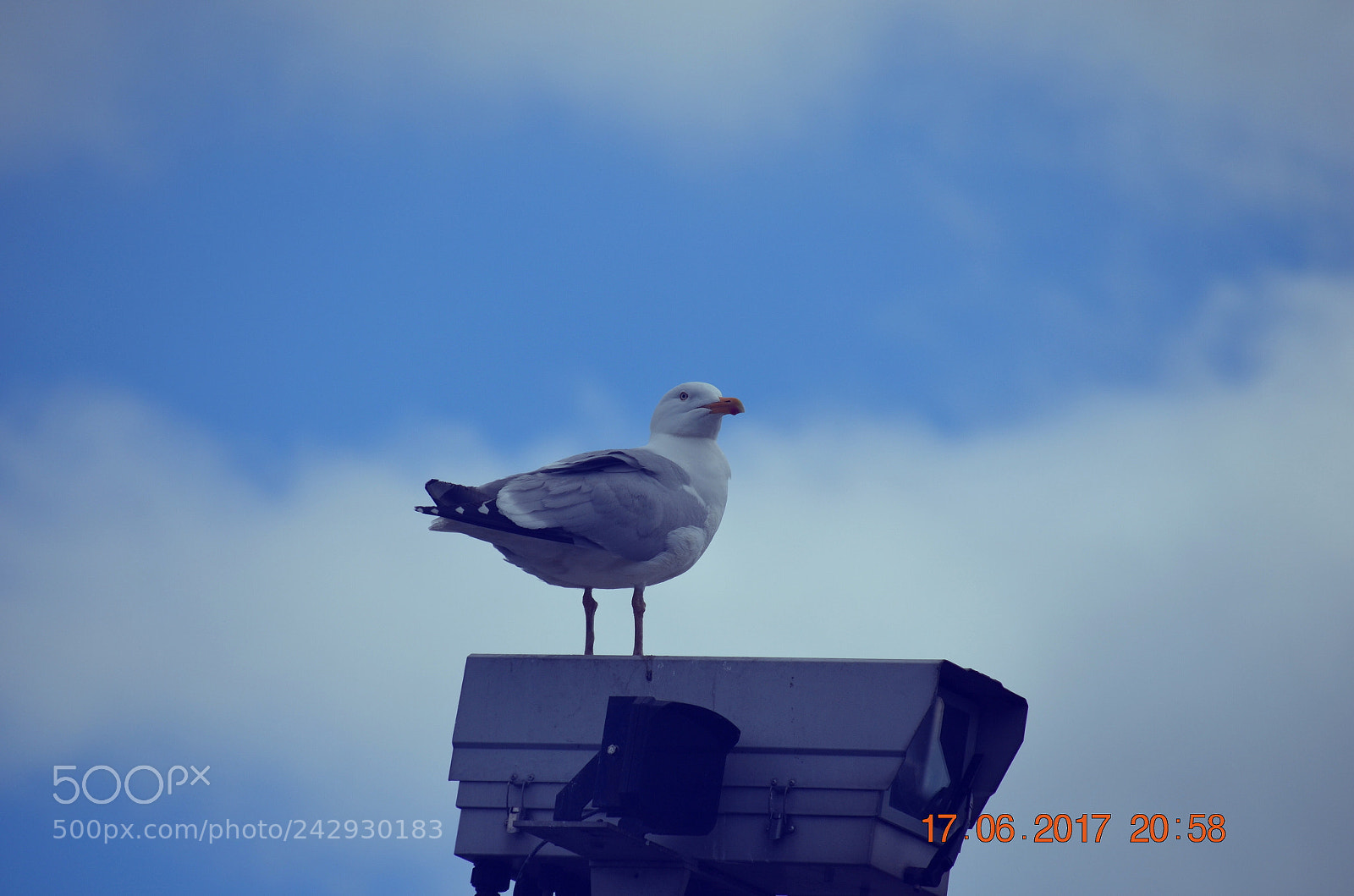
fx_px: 11258
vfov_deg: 4.6
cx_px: 677
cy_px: 448
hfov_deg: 6.9
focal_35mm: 300
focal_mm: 200
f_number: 8
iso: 125
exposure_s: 1/1000
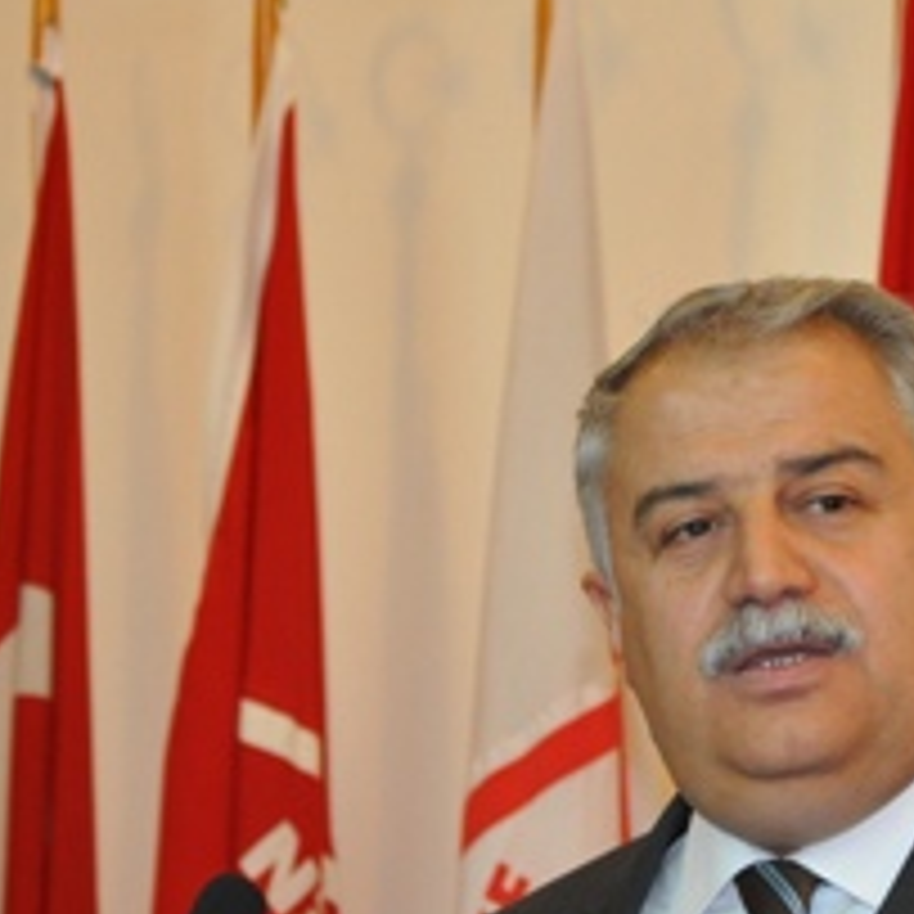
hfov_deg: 10.7
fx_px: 4869
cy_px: 653
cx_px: 603
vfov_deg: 10.7
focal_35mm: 163
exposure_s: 1/60
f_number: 5
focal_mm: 58
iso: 1600
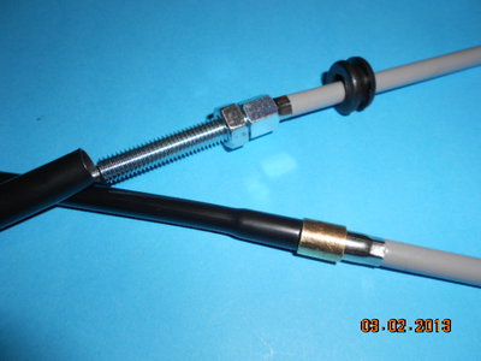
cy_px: 180
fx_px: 361
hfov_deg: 67.3
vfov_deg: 53.1
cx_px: 240
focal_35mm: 26
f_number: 8
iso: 80
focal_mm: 4.6
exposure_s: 1/25
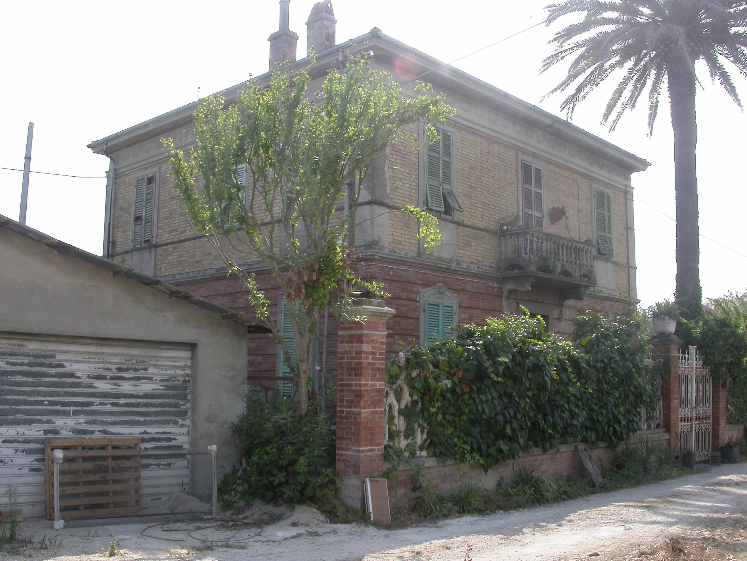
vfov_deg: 37.7
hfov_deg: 49.0
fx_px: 820
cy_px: 280
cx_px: 374
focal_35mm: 38
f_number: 7.5
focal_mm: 7.85
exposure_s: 1/180
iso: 100
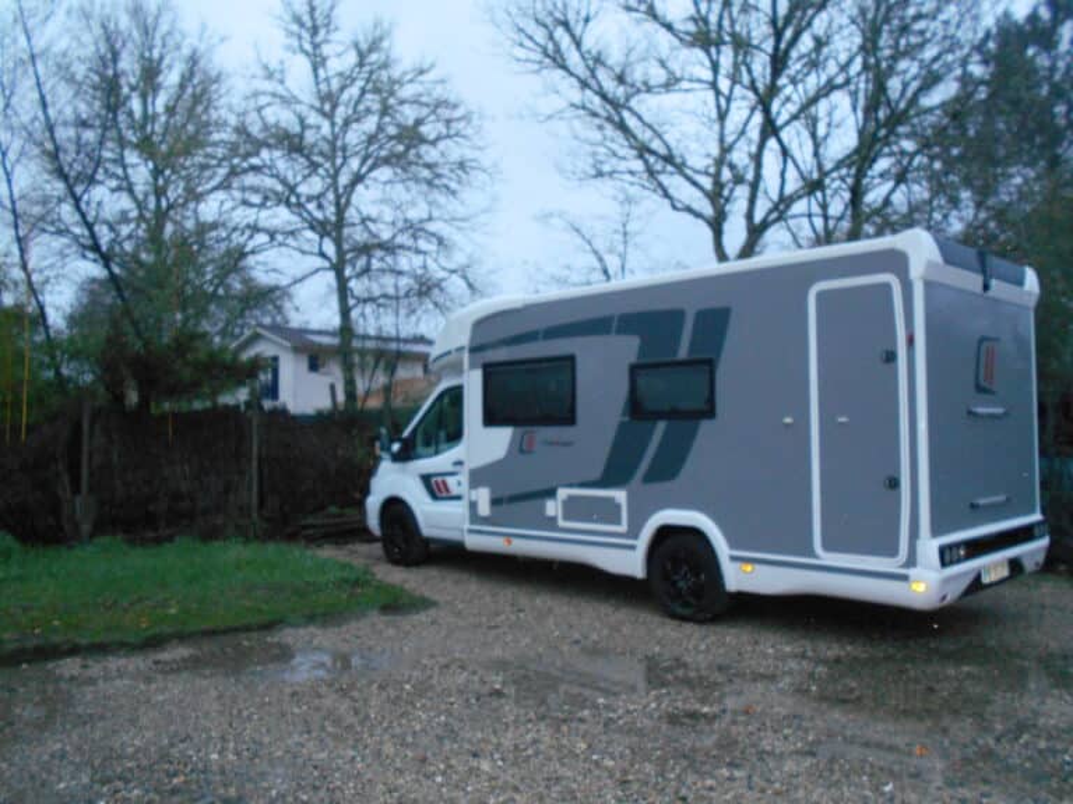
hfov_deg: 60.0
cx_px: 536
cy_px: 402
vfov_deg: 46.8
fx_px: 930
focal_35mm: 30
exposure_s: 1/25
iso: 560
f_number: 3.4
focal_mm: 5.1
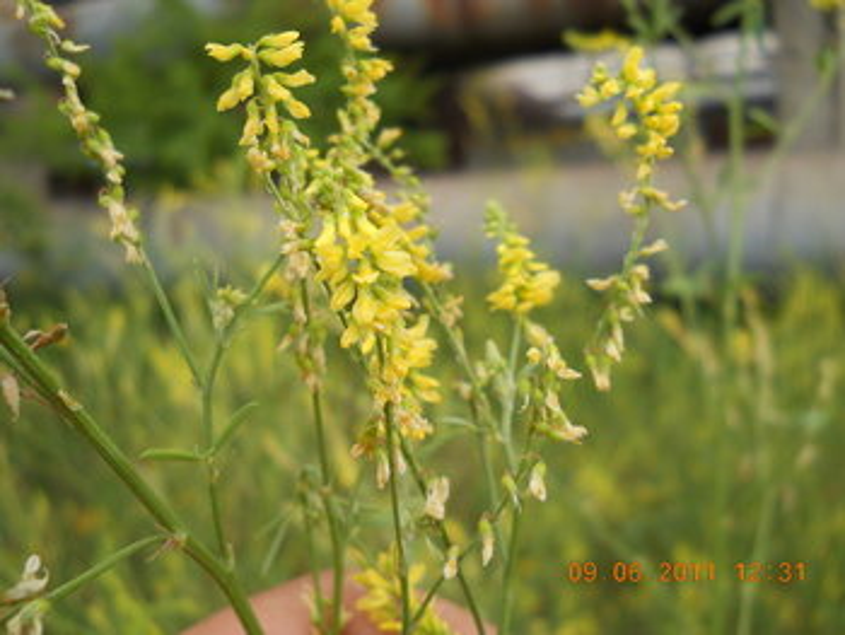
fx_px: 1002
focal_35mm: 41
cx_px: 422
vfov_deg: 35.2
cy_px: 318
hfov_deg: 45.7
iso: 80
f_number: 3.1
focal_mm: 6.72
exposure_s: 1/160
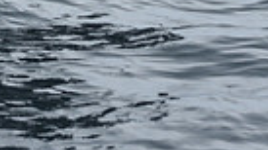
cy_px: -382
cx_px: -32
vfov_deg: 3.7
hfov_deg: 6.9
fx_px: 2210
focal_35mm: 311
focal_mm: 70
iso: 250
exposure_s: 1/800
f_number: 7.1
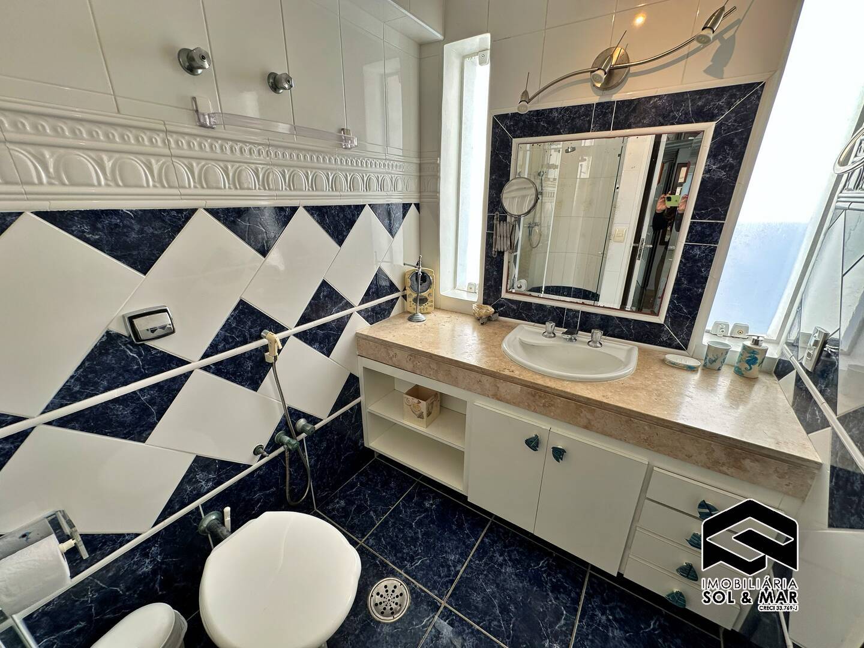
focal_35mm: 14
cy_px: 324
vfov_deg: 85.7
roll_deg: -0.5
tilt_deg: -19.6
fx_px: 349
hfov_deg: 102.1
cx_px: 432
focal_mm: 2.22
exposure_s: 1/106
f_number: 2.2
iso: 40
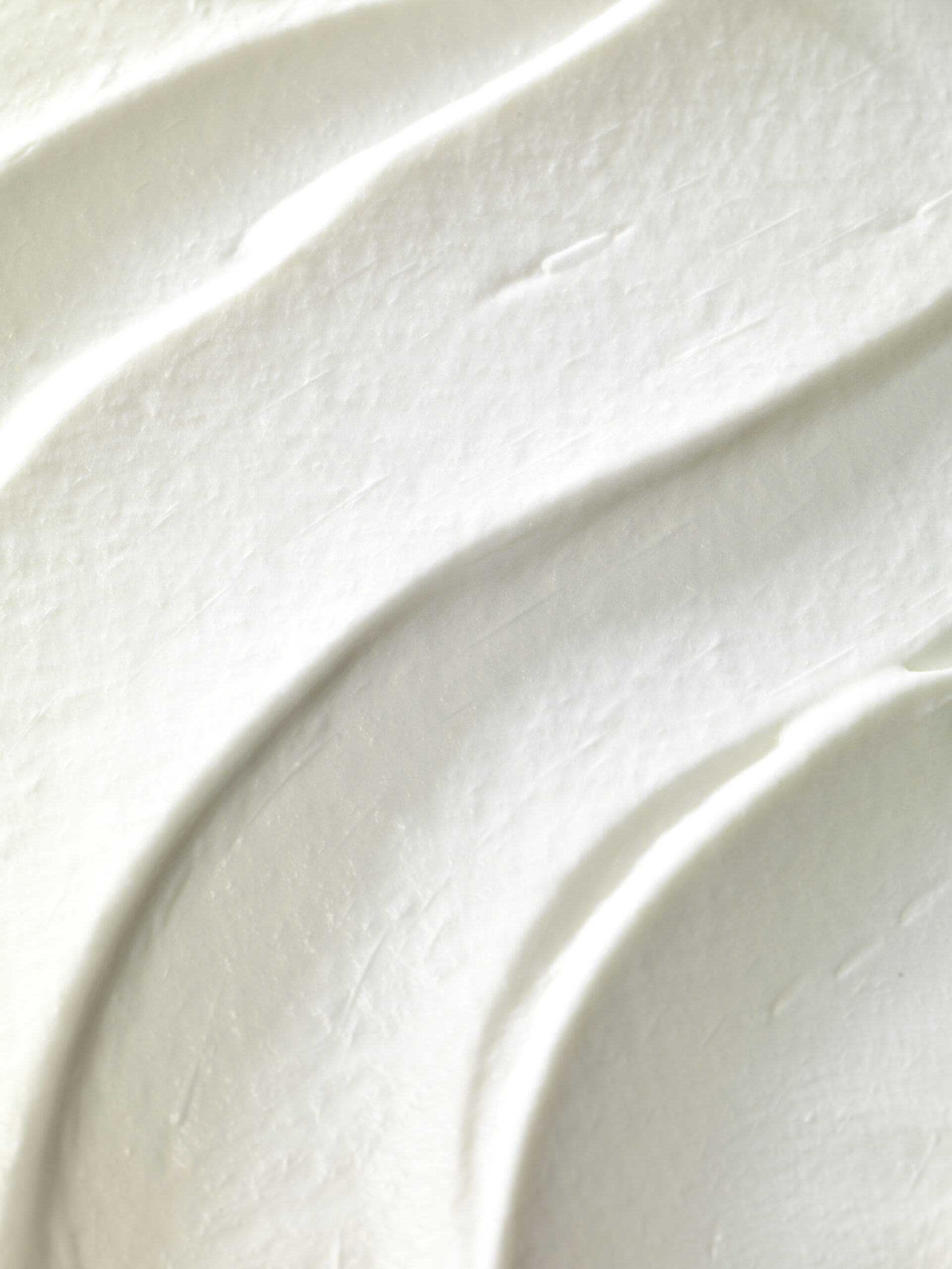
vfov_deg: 23.3
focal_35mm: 84
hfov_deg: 17.6
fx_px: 3080
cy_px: 634
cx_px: 476
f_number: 13
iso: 50
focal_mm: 120
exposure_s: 1/125
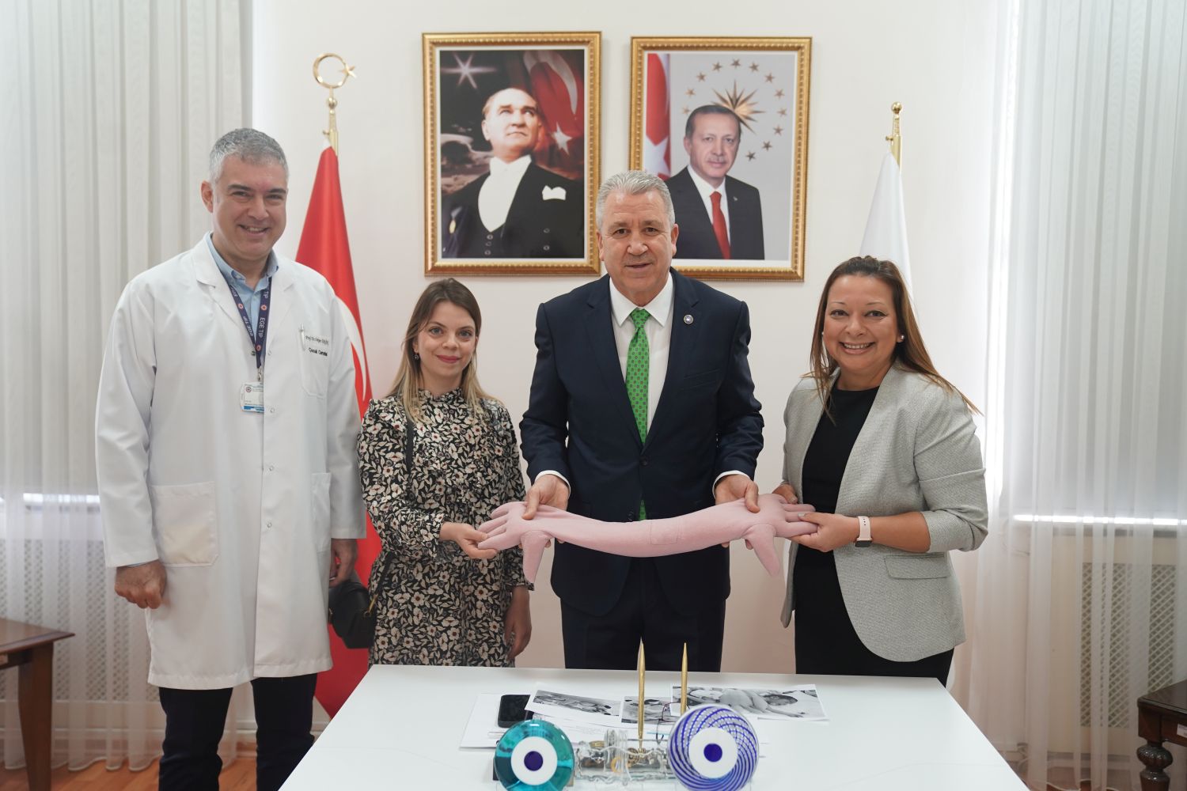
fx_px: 1220
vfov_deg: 35.9
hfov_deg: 51.9
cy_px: 396
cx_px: 594
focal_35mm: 37
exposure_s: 1/100
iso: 1000
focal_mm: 37
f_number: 3.2
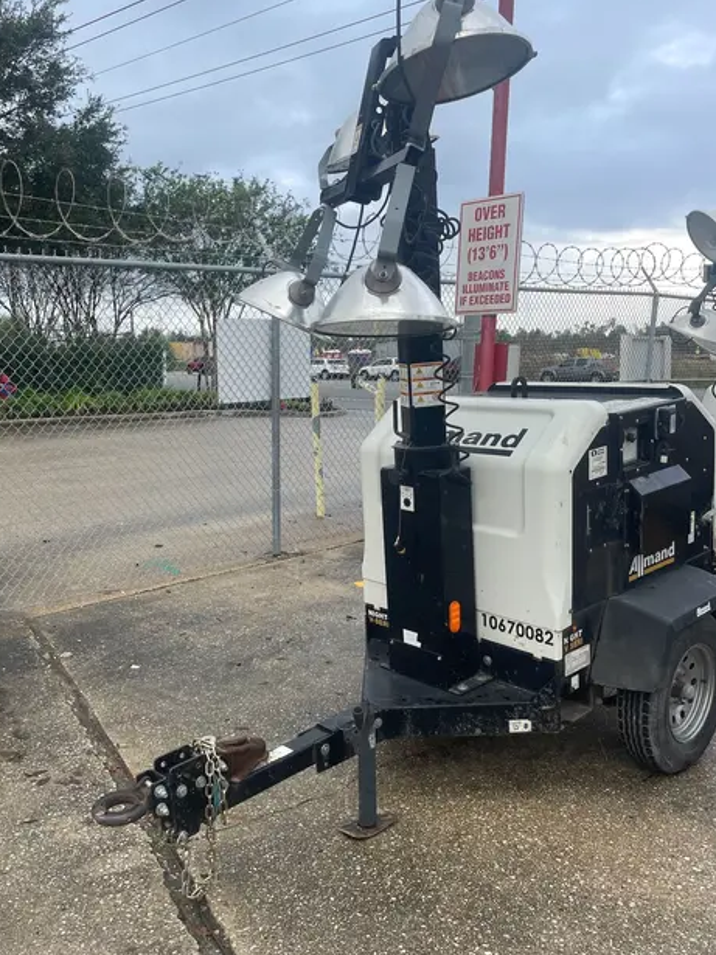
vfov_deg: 58.4
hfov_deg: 45.3
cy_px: 468
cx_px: 311
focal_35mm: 31
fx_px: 855
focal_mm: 4.2
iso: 32
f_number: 1.6
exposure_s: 1/518
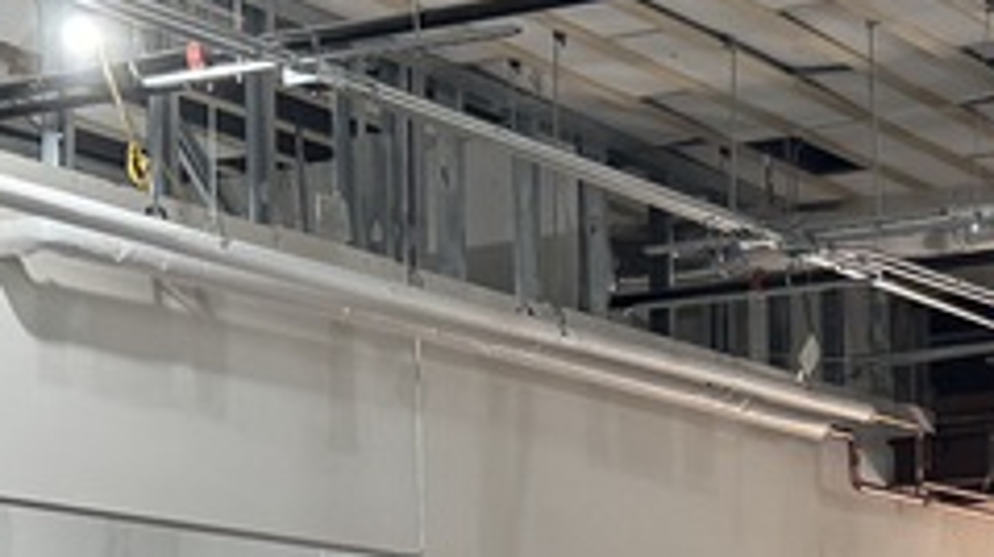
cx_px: 986
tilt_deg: +1.0
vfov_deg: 10.5
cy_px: 806
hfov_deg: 18.6
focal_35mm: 112
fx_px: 2950
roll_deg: +1.2
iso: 200
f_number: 1.78
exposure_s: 1/60
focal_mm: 6.76
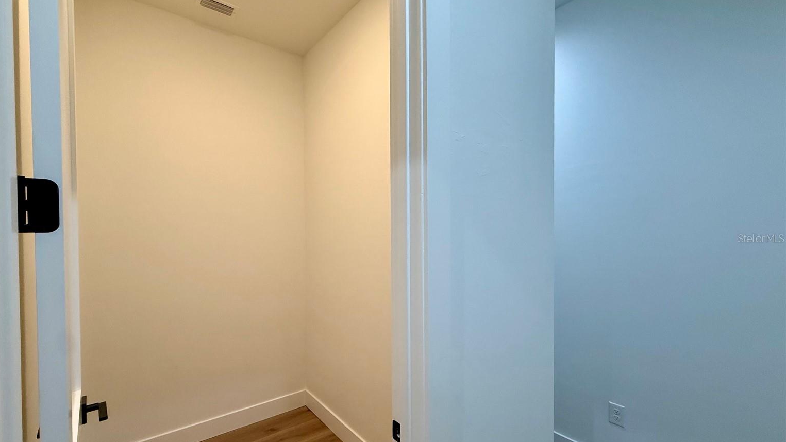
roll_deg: +0.1
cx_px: 374
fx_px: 333
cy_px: 238
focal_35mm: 16
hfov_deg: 99.3
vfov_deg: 67.0
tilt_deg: -0.5
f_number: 2.2
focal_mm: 2.22
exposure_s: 1/120
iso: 250
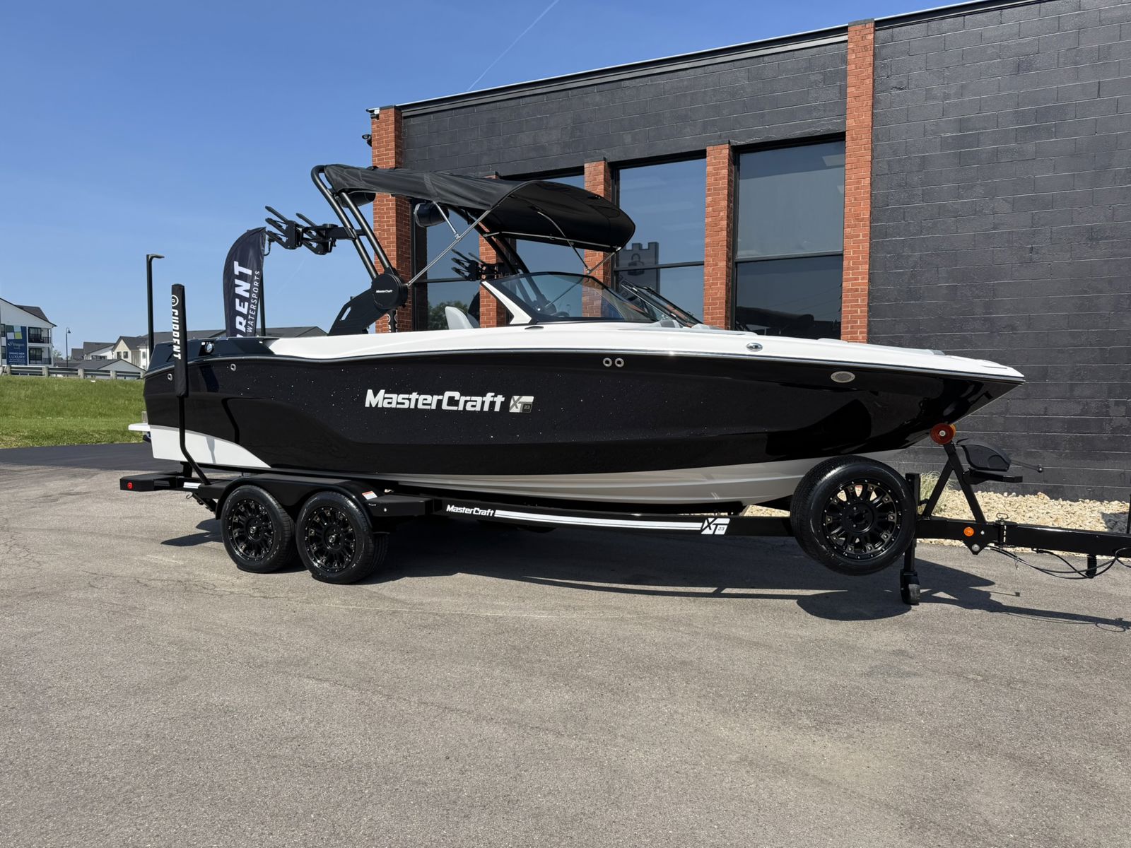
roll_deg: +0.1
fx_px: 784
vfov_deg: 56.8
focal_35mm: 24
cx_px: 566
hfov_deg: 71.6
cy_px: 424
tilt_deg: -3.3
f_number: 1.78
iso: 80
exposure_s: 1/3802
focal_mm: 6.76
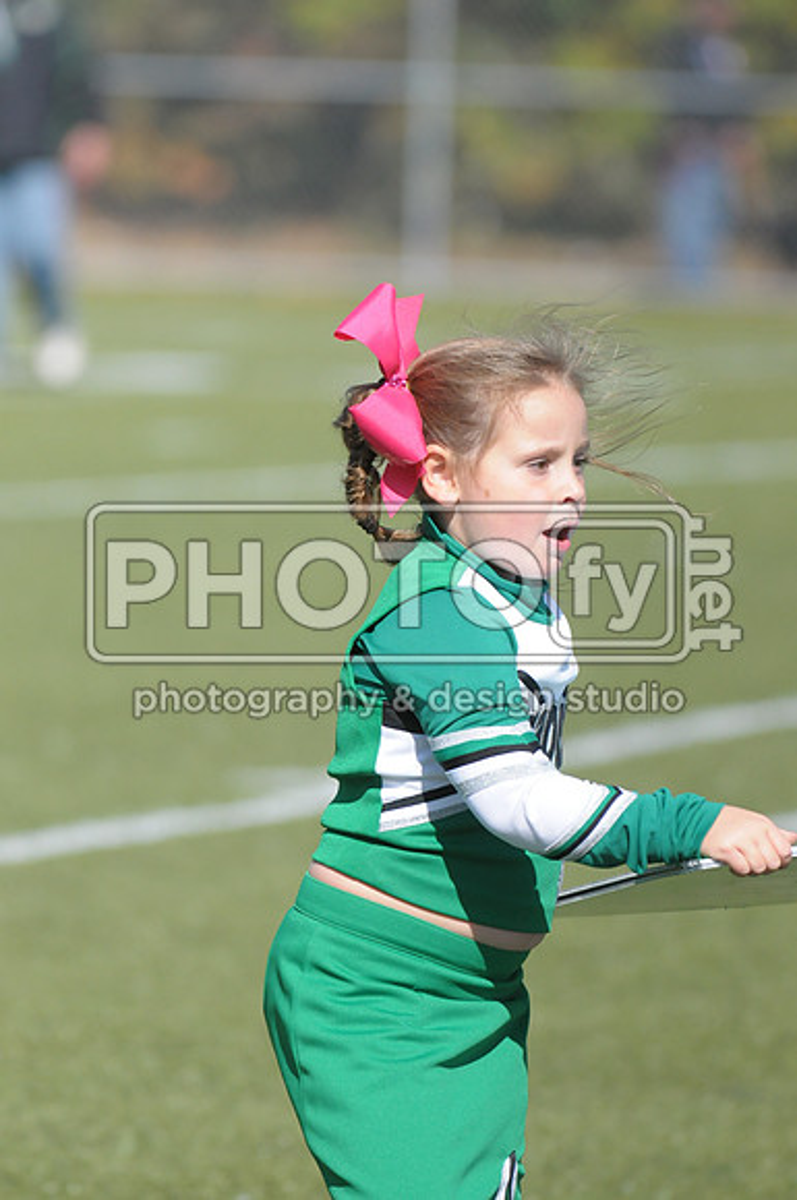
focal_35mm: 330
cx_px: 398
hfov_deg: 4.2
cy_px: 600
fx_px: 10991
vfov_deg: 6.3
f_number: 4
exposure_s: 1/8000
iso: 1000
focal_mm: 220
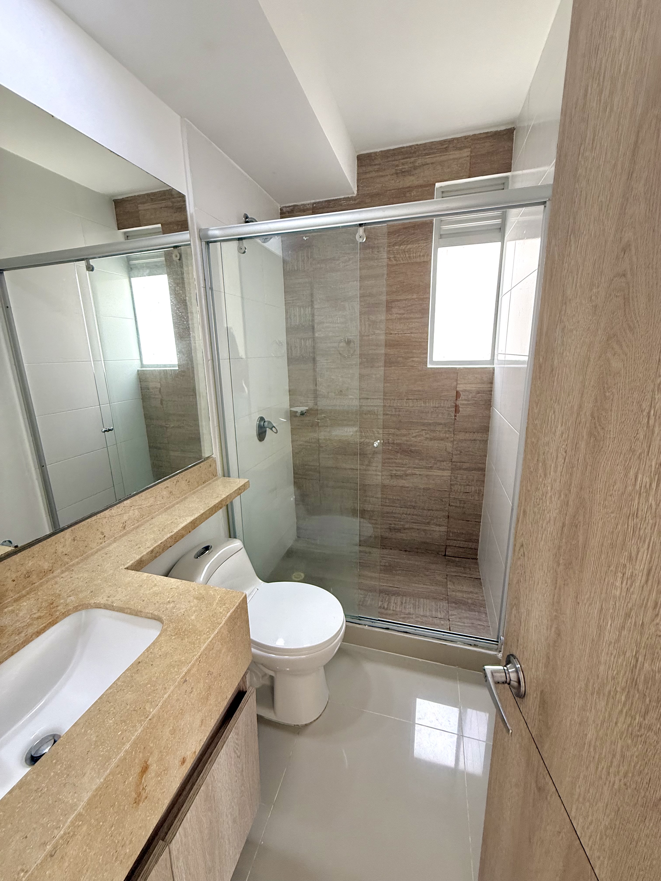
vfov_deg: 102.1
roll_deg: -0.1
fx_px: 356
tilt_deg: -15.0
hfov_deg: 85.7
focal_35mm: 14
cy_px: 440
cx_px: 330
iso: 250
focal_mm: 2.22
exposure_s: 1/120
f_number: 2.2
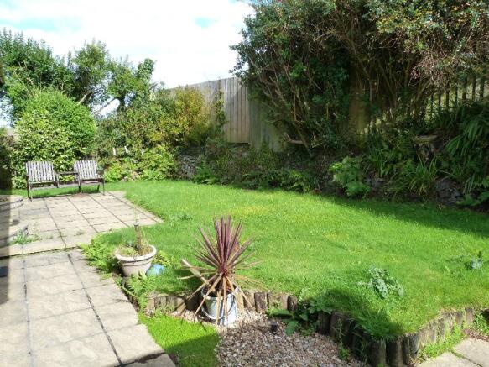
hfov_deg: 69.4
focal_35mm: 25
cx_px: 244
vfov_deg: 54.9
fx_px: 353
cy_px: 184
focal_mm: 4.5
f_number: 4
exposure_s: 1/200
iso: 125
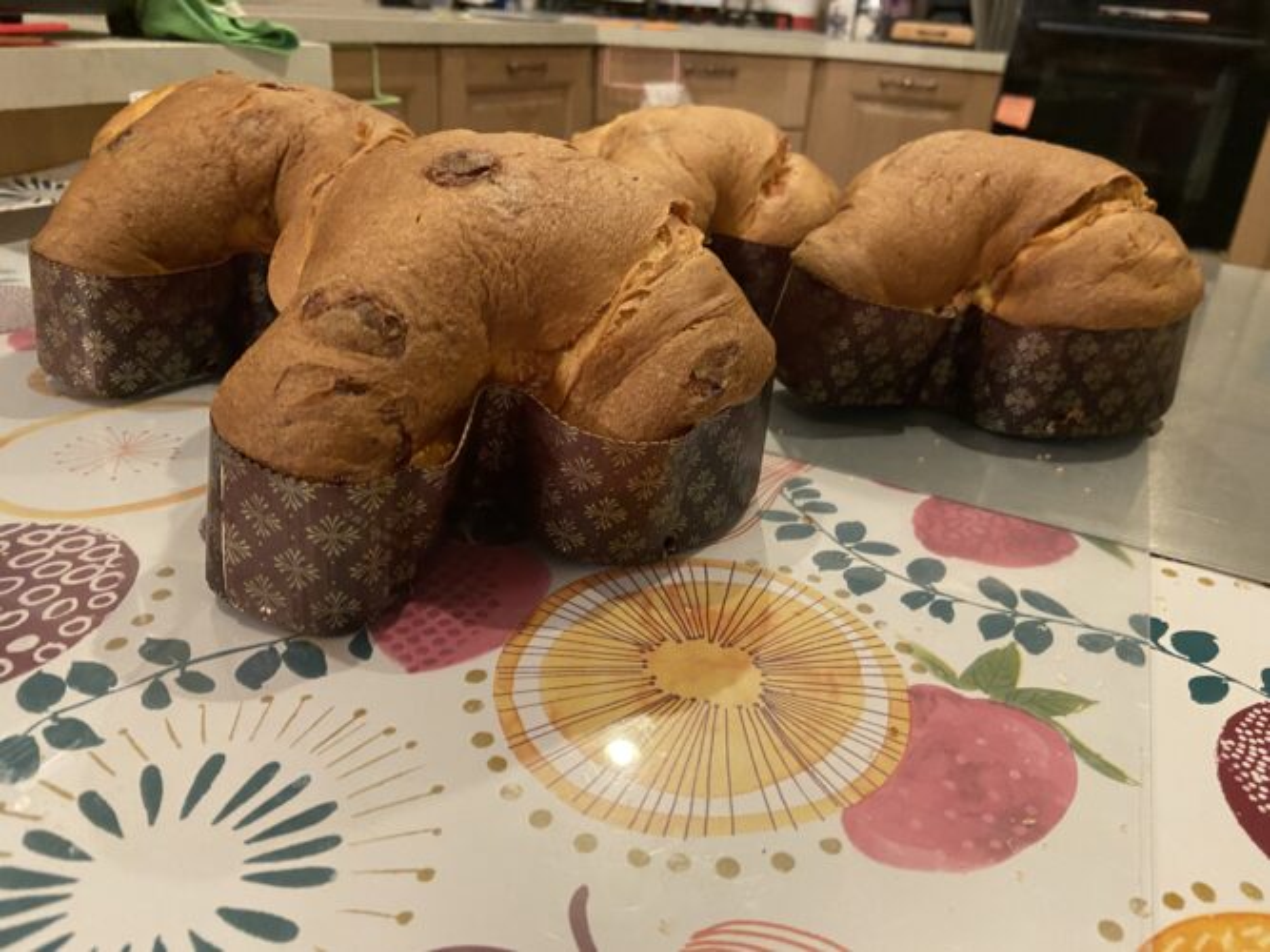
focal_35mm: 26
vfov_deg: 53.0
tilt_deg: -26.1
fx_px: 954
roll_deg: -4.4
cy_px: 476
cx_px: 635
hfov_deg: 67.3
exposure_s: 1/33
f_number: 1.8
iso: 500
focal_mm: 4.25
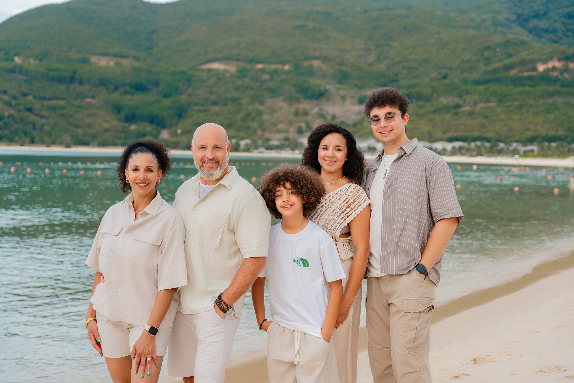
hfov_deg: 37.7
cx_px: 287
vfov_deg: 25.7
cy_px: 192
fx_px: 840
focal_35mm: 53
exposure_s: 1/400
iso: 160
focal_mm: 52.7
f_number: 2.8
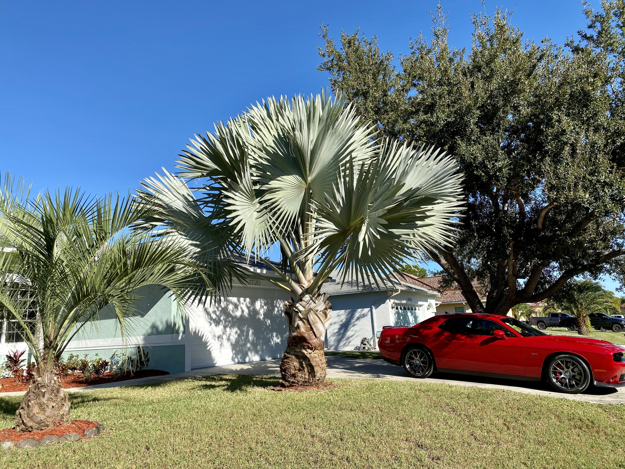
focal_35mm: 26
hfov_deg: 67.3
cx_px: 312
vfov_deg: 53.1
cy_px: 234
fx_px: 469
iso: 32
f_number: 1.8
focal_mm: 4.25
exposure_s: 1/2188
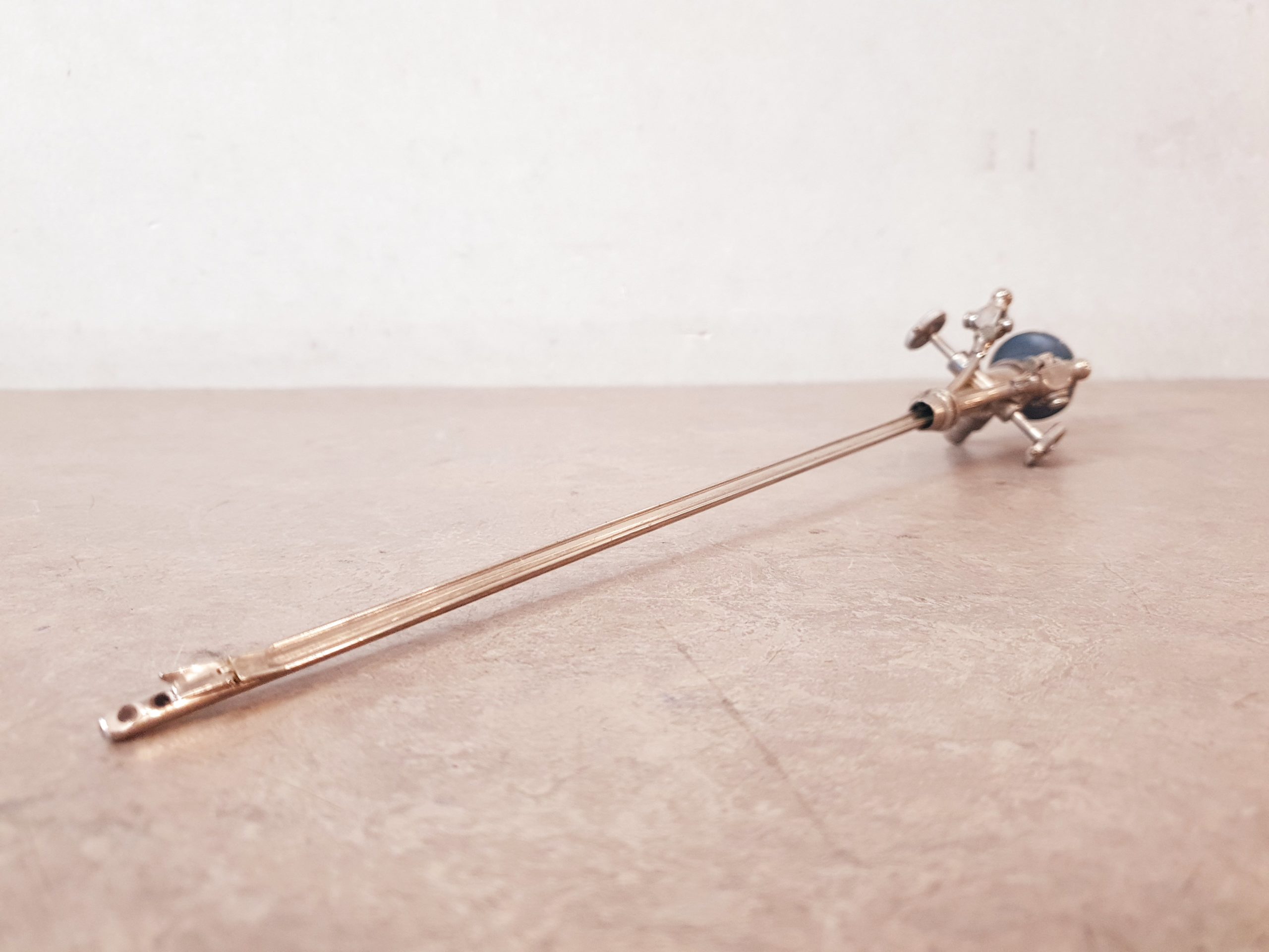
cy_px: 476
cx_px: 634
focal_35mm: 26
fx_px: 953
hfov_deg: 67.3
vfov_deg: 53.1
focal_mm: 4.3
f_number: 1.5
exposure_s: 1/50
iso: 200
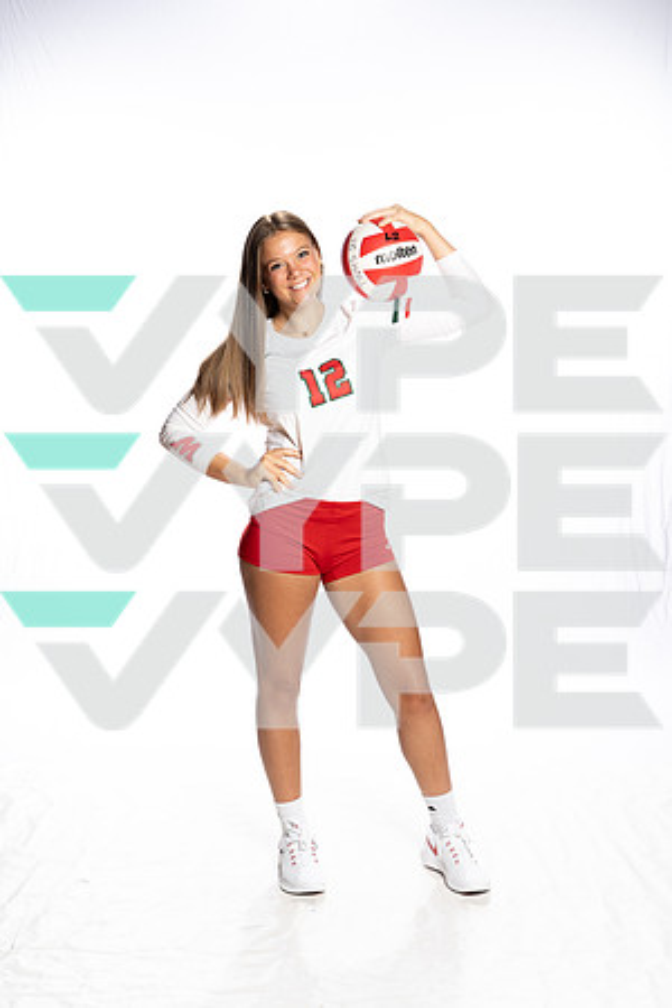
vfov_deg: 39.6
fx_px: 1400
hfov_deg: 27.0
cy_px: 504
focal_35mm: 50
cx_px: 336
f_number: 8
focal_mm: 50
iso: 320
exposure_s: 1/250
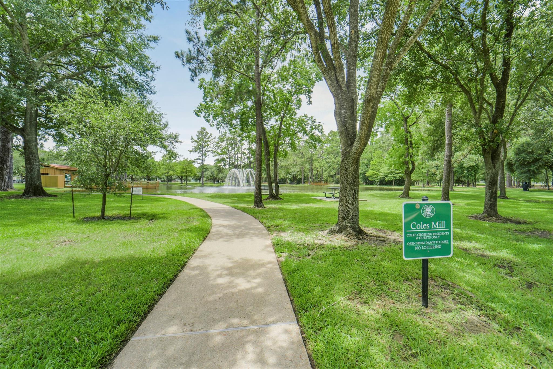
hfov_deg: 104.2
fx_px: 215
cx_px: 276
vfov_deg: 81.2
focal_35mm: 14
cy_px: 184
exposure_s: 1/250
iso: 500
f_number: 10
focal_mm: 14
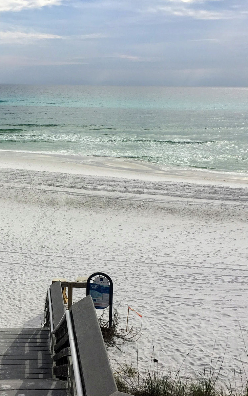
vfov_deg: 47.2
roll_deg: +0.3
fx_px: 454
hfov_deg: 29.9
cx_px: 51
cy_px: 196
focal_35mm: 42
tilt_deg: -14.5
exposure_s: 1/4950
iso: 32
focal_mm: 4.15
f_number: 2.2
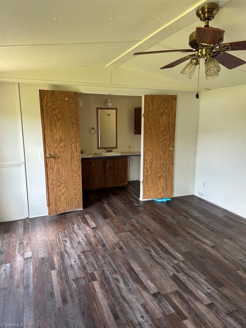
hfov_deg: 56.8
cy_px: 164
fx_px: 227
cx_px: 123
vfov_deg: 71.6
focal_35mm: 24
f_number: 1.78
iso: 125
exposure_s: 1/121
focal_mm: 6.86
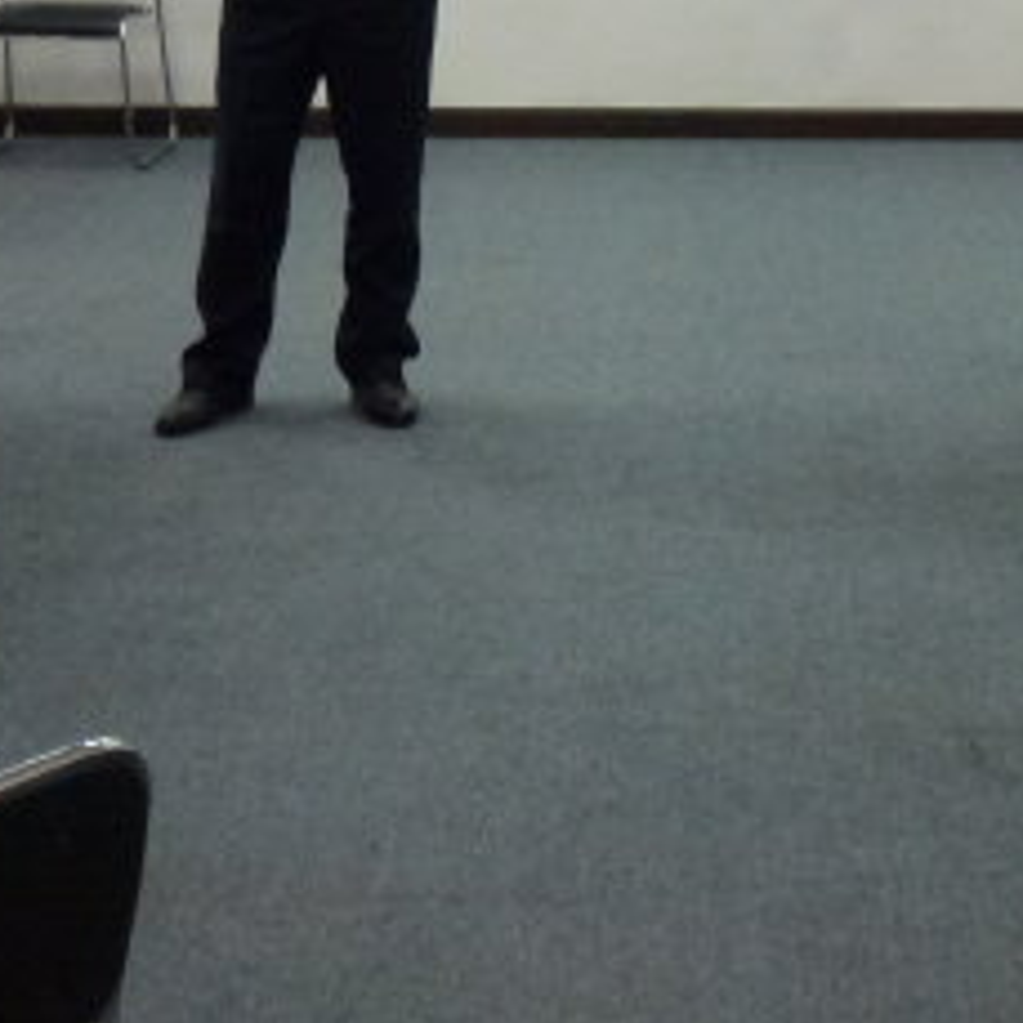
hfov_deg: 19.6
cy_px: 293
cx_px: 759
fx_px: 2942
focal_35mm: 88
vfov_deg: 19.6
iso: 400
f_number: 3.6
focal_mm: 5.9
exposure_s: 1/50
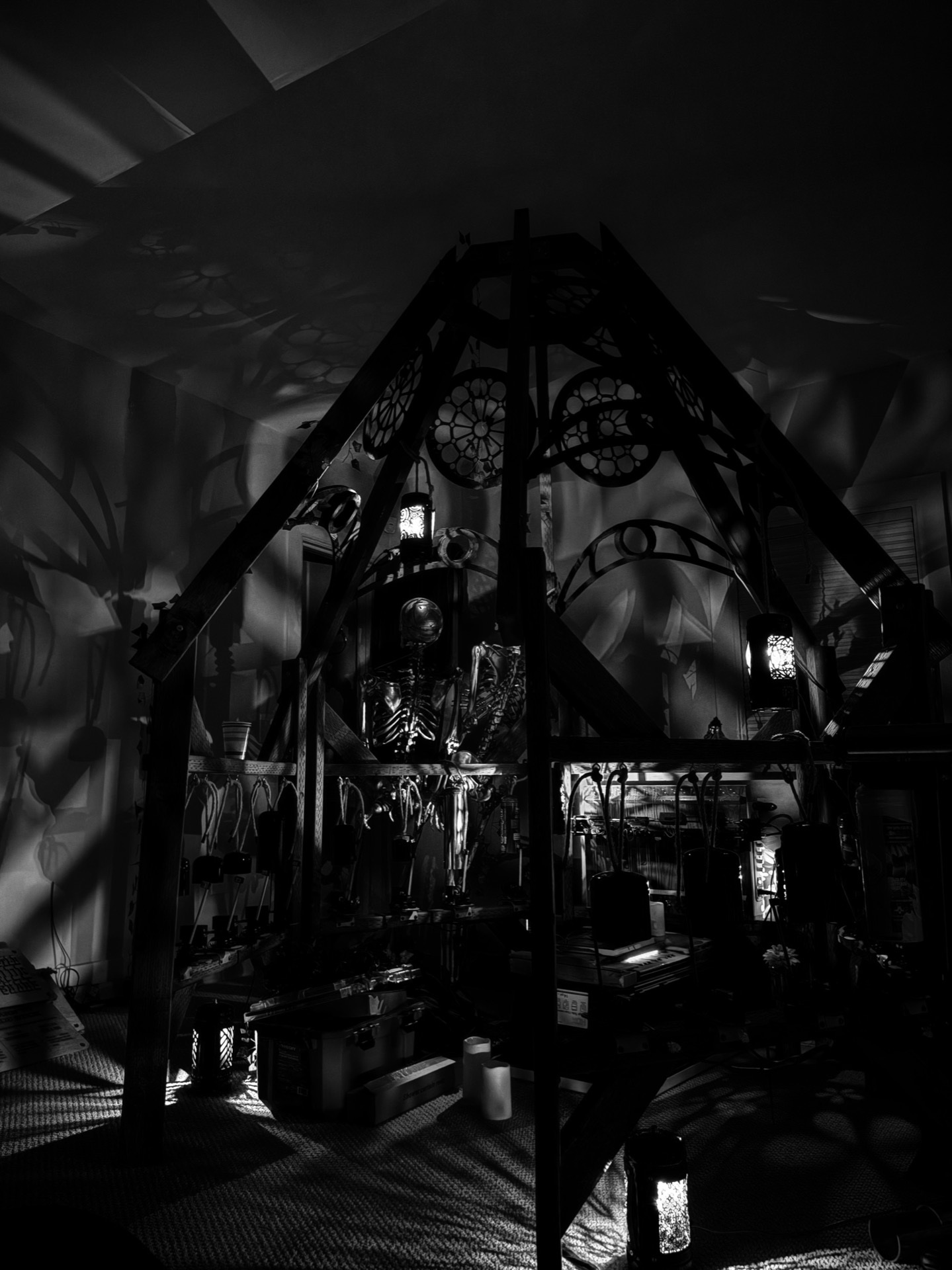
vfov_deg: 71.6
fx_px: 880
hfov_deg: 56.8
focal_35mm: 24
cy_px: 635
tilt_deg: +10.3
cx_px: 476
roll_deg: -2.8
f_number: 1.78
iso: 1600
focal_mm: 6.76
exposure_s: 1/2
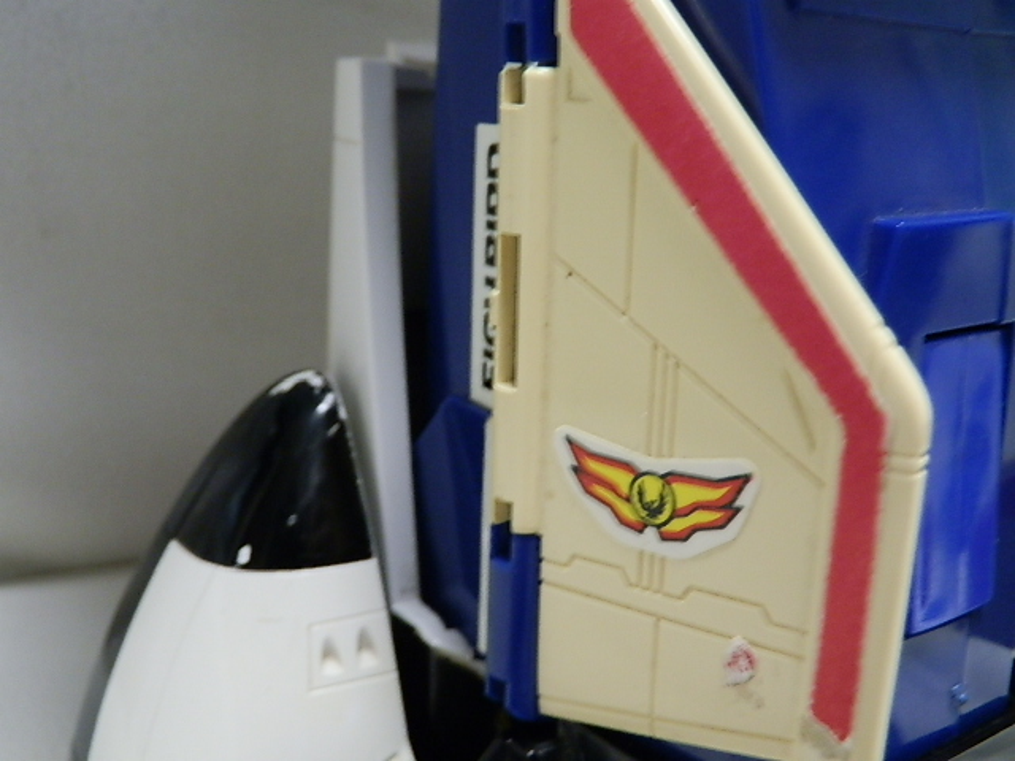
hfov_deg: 54.0
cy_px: 380
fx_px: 997
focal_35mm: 34
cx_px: 508
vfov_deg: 41.8
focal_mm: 6.17
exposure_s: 1/8
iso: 250
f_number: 3.5
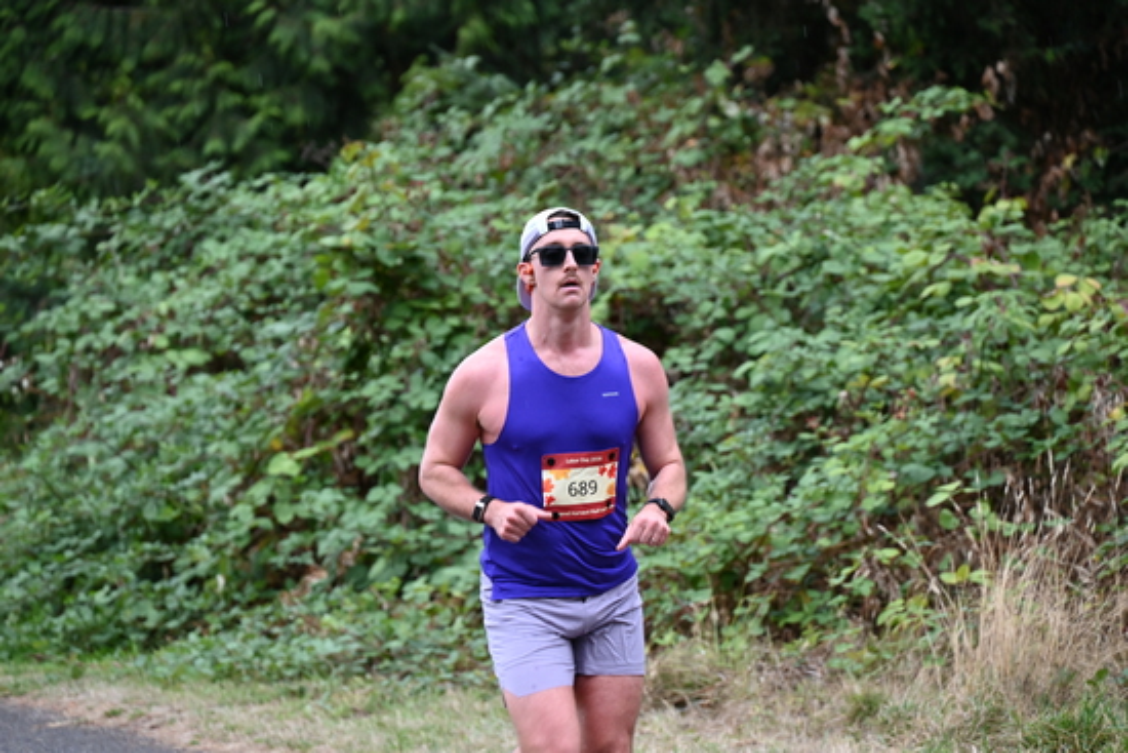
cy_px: 376
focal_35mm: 200
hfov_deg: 10.3
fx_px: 6268
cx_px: 564
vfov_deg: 6.9
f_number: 6.3
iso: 1000
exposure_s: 1/250
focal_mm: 200
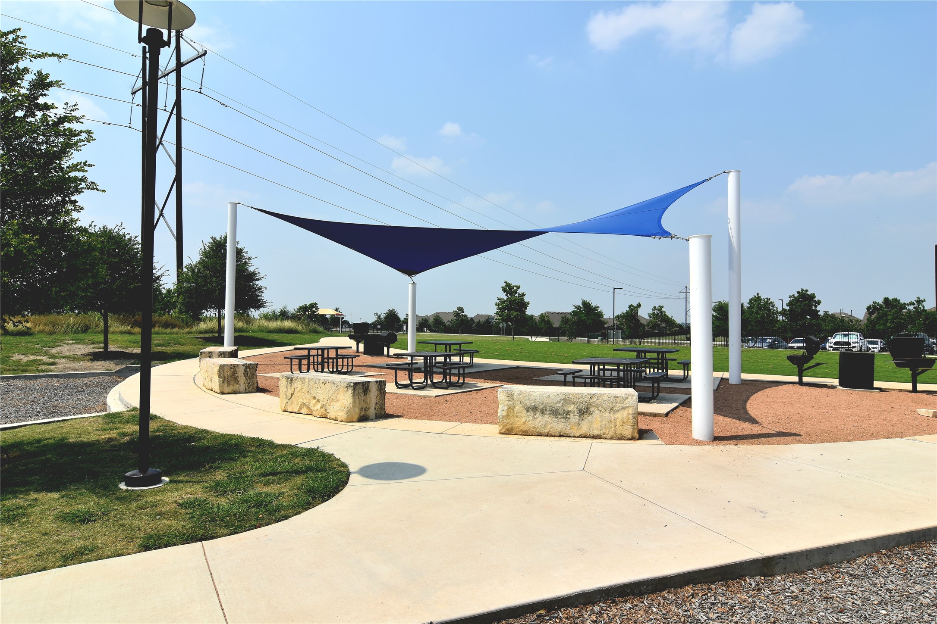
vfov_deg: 59.5
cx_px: 468
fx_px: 547
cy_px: 312
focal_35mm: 21
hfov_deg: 81.2
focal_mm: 14
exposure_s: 1/400
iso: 100
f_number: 10
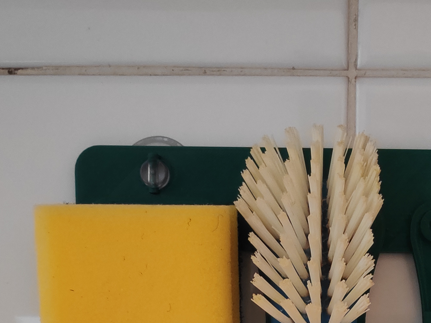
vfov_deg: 20.5
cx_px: 327
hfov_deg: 31.1
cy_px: 484
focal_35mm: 61
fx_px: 759
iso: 861
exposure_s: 1/50
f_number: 1.9
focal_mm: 3.94
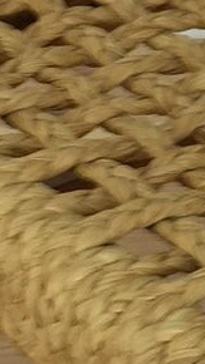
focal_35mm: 218
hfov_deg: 5.4
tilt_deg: -32.9
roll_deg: +1.6
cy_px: 108
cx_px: 493
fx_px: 2108
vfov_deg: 9.9
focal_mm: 4.15
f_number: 2.2
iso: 32
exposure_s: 1/33
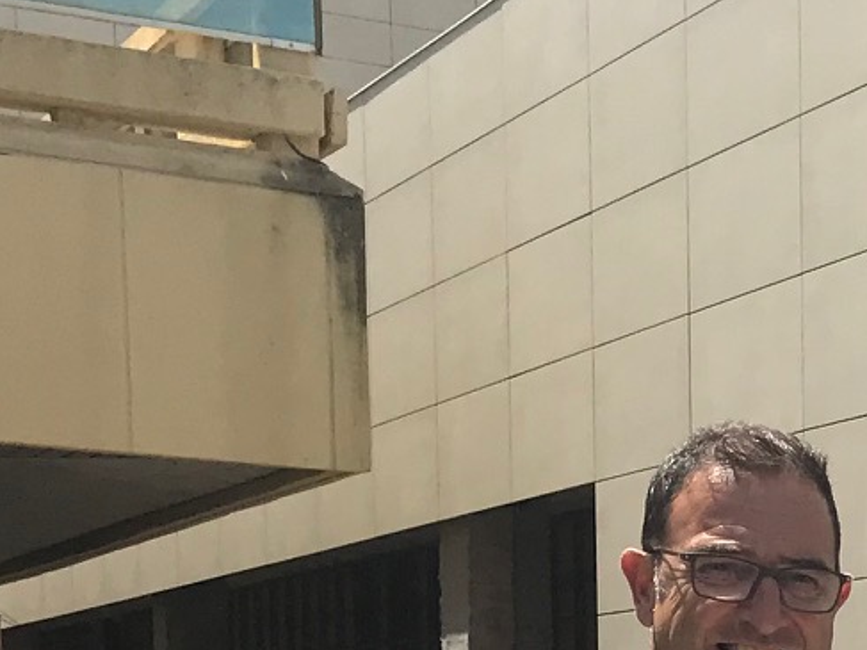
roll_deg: -1.3
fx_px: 2905
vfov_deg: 11.8
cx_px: 1536
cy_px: 1158
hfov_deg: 14.9
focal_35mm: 116
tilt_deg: -6.0
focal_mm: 3.99
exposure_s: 1/2128
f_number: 1.8
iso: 20
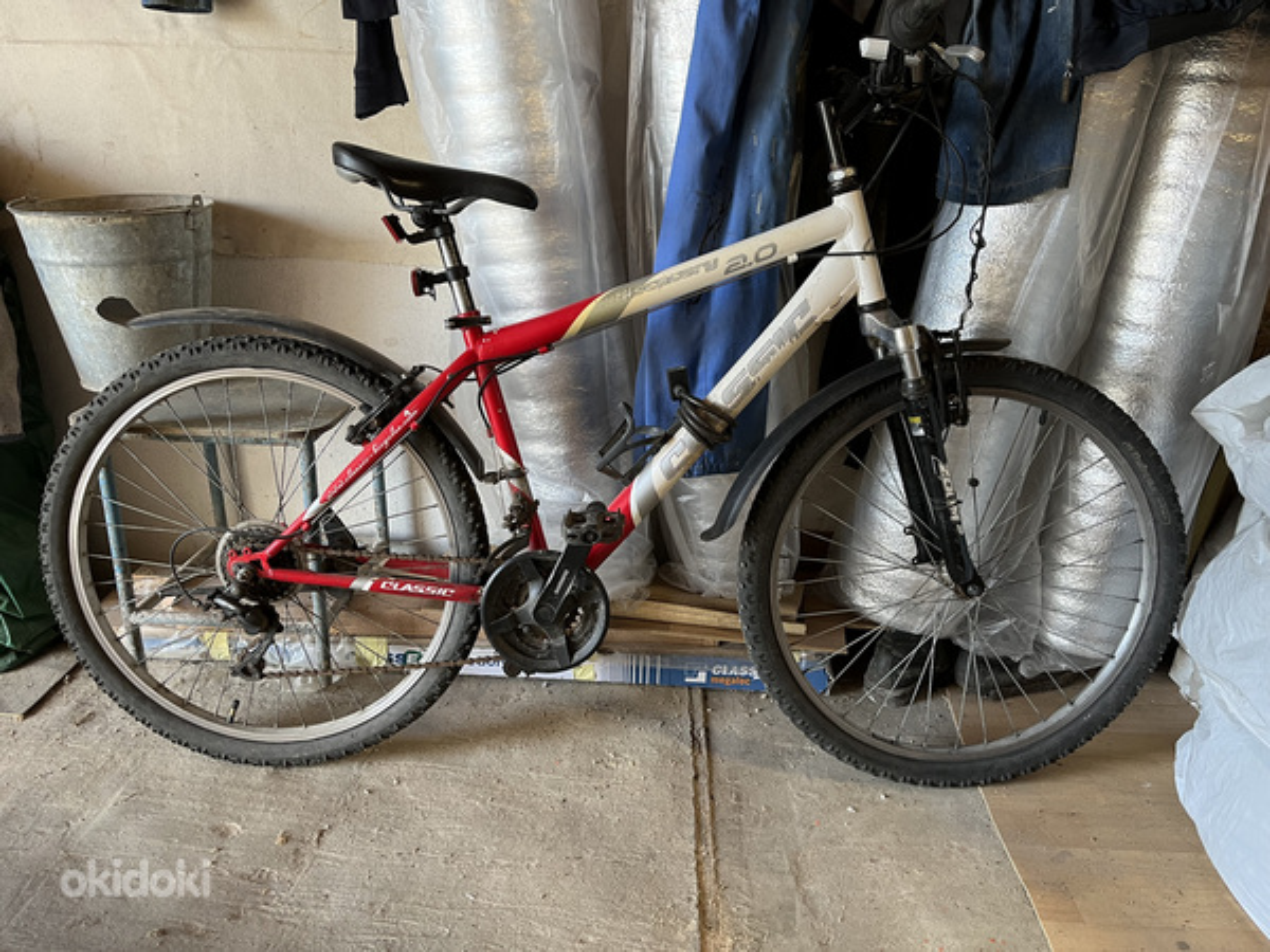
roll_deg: -1.3
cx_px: 635
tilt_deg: -21.4
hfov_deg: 67.3
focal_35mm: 26
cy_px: 476
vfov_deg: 53.1
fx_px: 954
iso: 125
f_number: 1.6
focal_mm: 5.1
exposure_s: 1/75
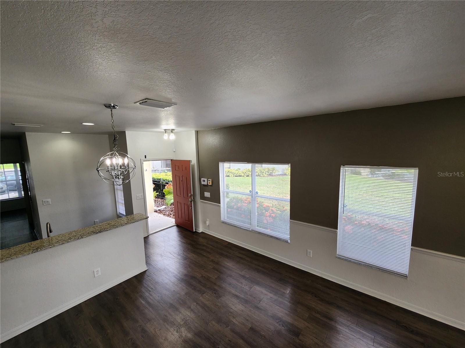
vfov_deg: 89.9
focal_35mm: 13
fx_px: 175
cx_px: 232
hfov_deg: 106.2
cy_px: 174
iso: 64
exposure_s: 1/120
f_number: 2.2
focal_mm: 2.2
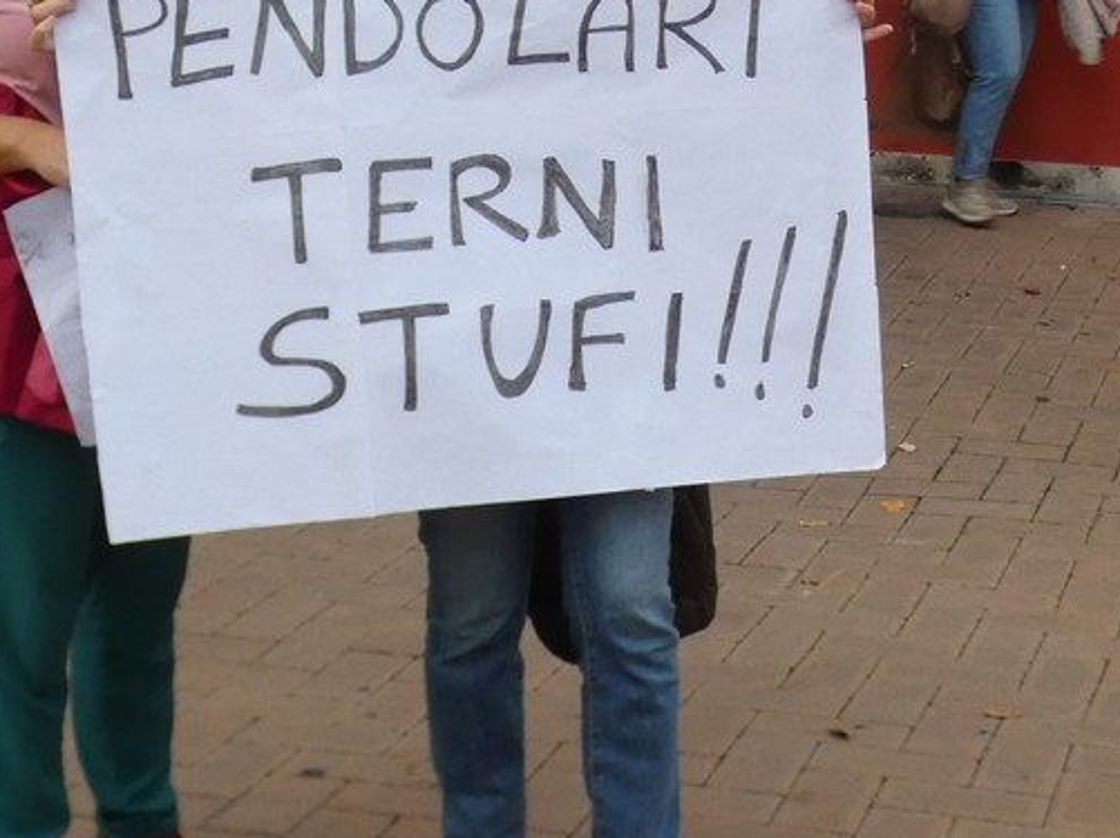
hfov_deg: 24.0
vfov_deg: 18.0
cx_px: 750
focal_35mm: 81
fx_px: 2619
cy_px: 181
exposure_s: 1/80
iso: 400
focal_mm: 6.8
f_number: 3.5
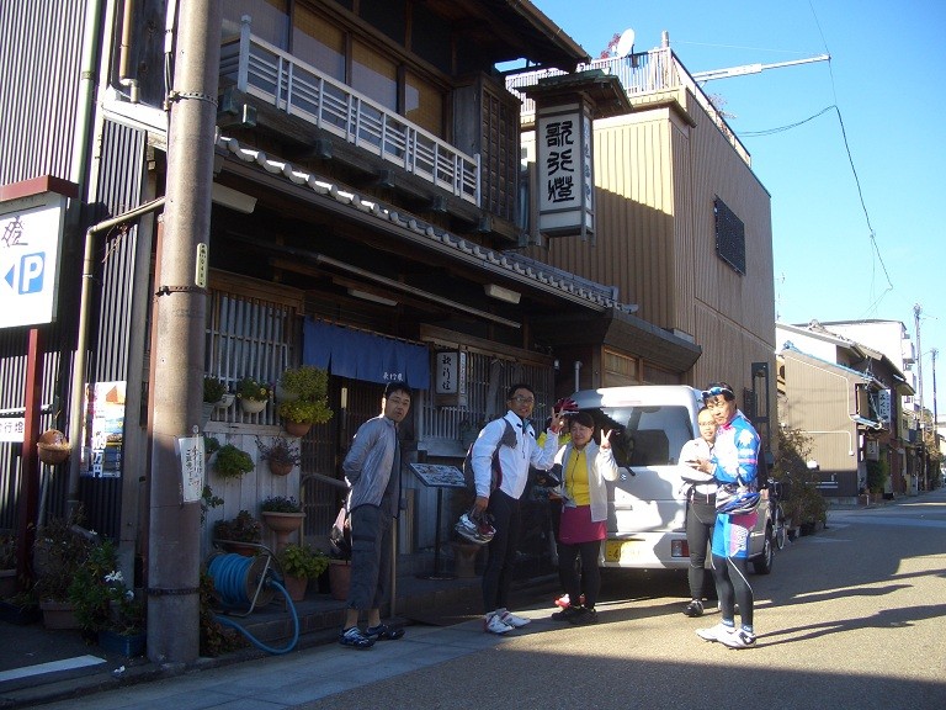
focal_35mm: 35
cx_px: 473
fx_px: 956
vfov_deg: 40.7
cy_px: 355
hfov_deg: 52.6
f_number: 2.6
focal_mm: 5.8
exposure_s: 1/400
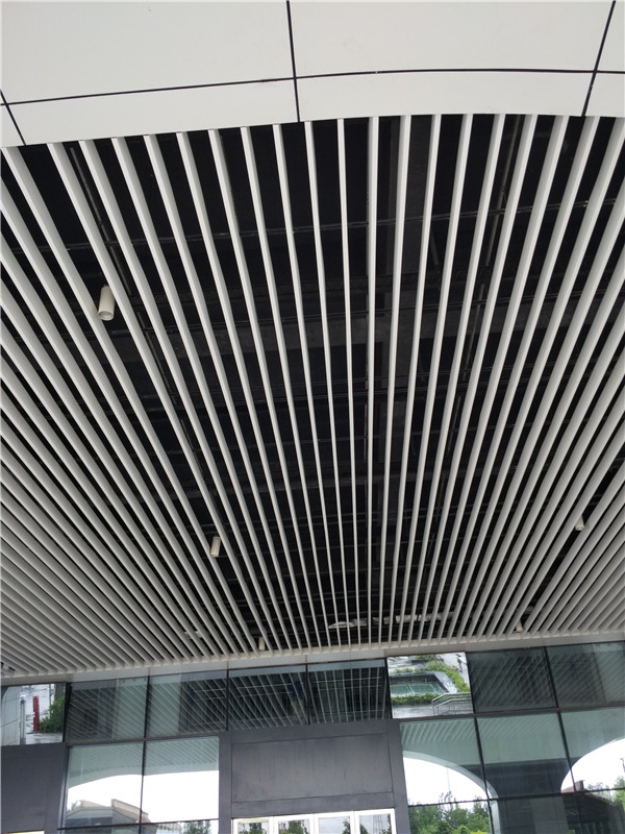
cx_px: 312
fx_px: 722
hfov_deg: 46.8
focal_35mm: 30
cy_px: 417
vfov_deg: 60.0
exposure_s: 1/100
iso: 116
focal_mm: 4.12
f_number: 2
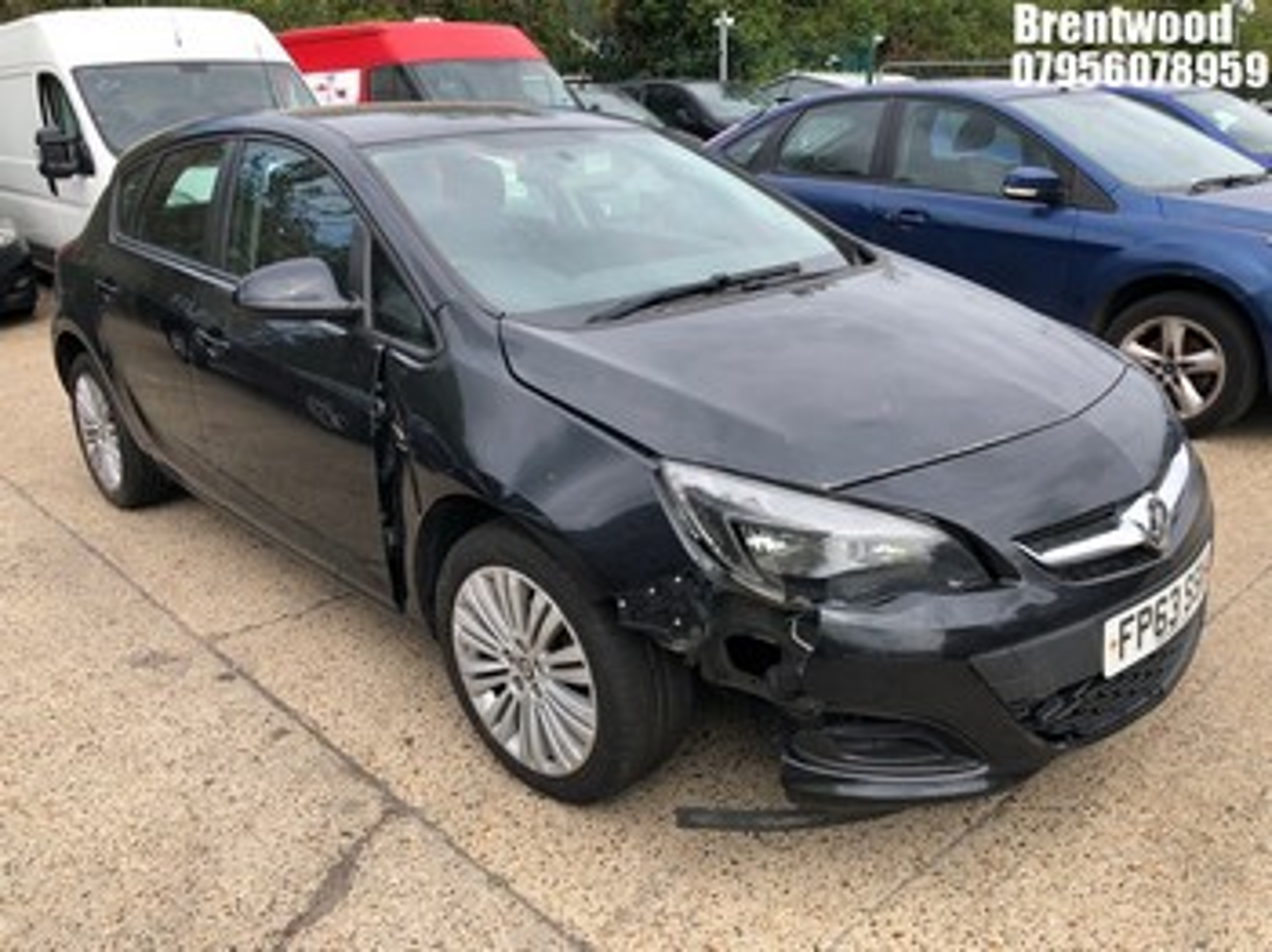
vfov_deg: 49.7
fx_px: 1028
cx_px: 636
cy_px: 476
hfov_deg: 63.5
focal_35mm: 28
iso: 32
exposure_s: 1/725
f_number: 1.8
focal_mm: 4
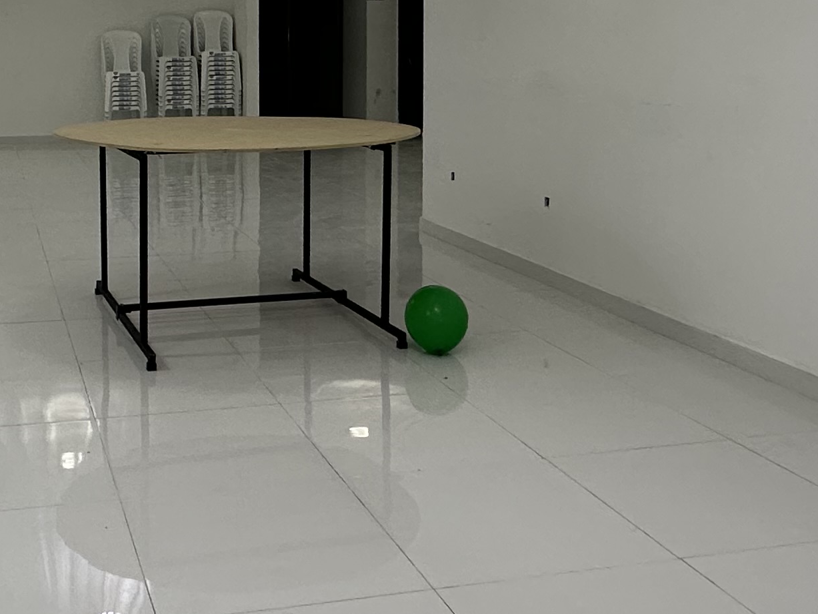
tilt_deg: -2.5
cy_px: 84
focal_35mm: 46
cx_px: 209
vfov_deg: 30.4
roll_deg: +0.7
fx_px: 1087
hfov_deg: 40.2
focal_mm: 2.22
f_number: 2.2
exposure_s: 1/120
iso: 200
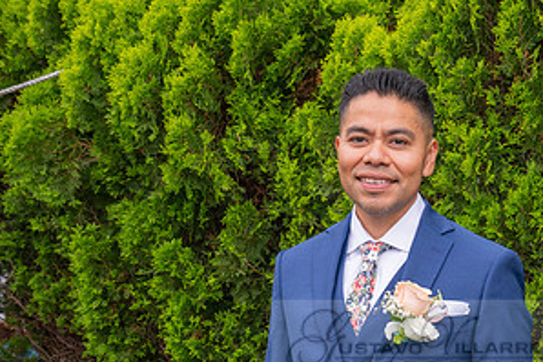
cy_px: 343
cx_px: 430
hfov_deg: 26.2
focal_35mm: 76
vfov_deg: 17.6
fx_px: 1147
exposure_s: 1/160
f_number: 8
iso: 250
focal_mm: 39
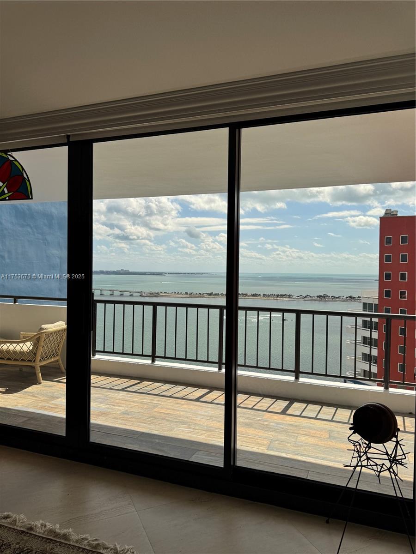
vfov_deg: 71.6
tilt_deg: +1.2
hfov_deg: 56.8
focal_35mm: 24
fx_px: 385
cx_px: 208
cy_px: 277
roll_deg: -0.4
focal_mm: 6.76
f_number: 1.78
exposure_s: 1/4049
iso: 80
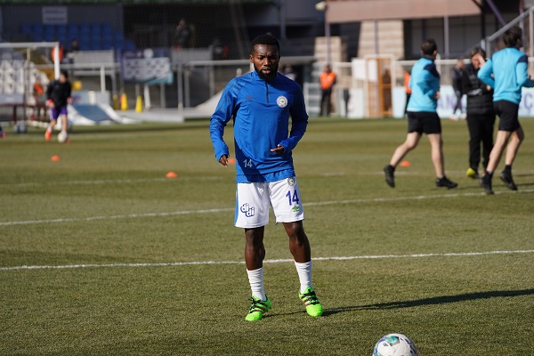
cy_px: 178
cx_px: 267
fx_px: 2877
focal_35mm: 194
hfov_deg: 10.6
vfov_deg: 7.1
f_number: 5.6
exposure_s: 1/2000
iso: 320
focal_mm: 194
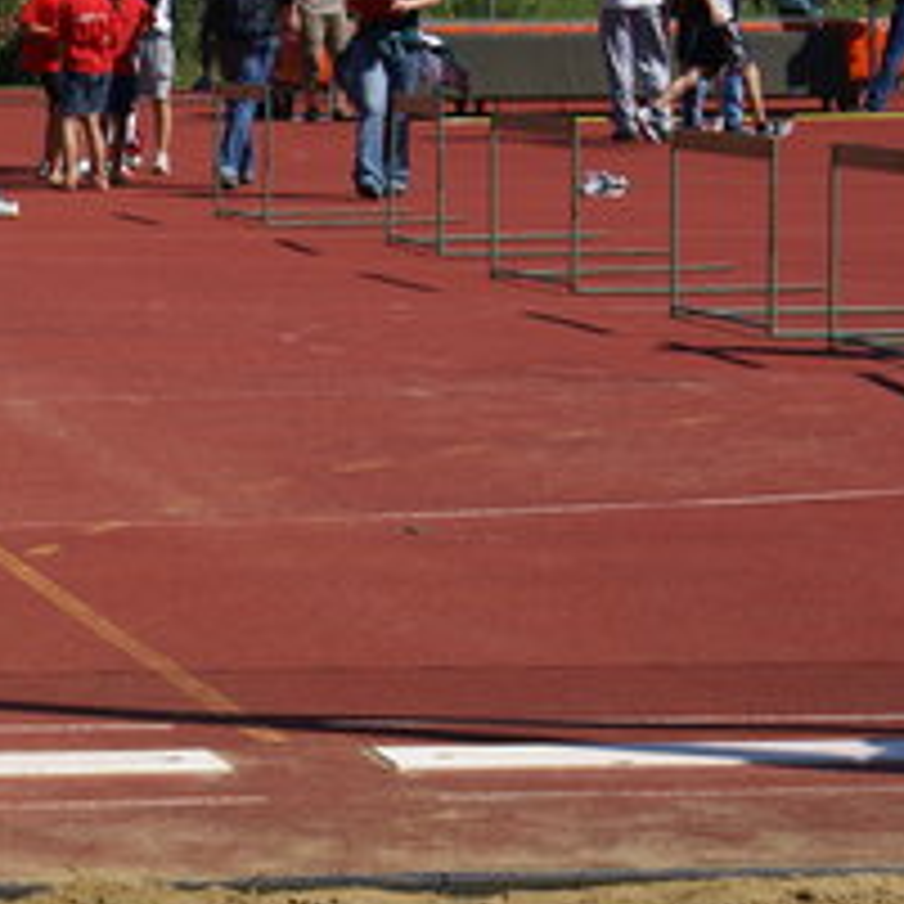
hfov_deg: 8.4
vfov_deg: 8.5
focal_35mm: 206
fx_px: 6086
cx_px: -274
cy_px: 421
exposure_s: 1/320
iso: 100
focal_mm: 60
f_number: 9
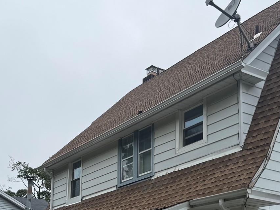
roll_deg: -1.2
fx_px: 469
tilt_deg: +11.4
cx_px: 131
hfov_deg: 33.2
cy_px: 200
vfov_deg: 24.3
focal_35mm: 58
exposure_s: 1/4673
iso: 80
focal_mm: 6.76
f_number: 1.78
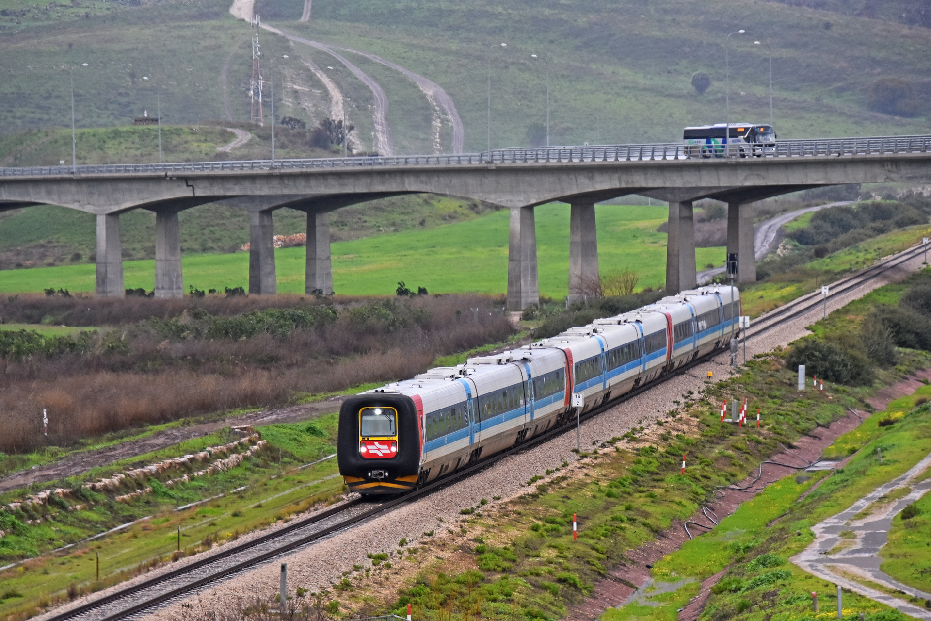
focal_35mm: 232
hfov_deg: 8.9
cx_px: 466
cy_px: 310
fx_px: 6012
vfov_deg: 5.9
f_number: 5.6
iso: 800
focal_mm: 155
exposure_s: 1/640
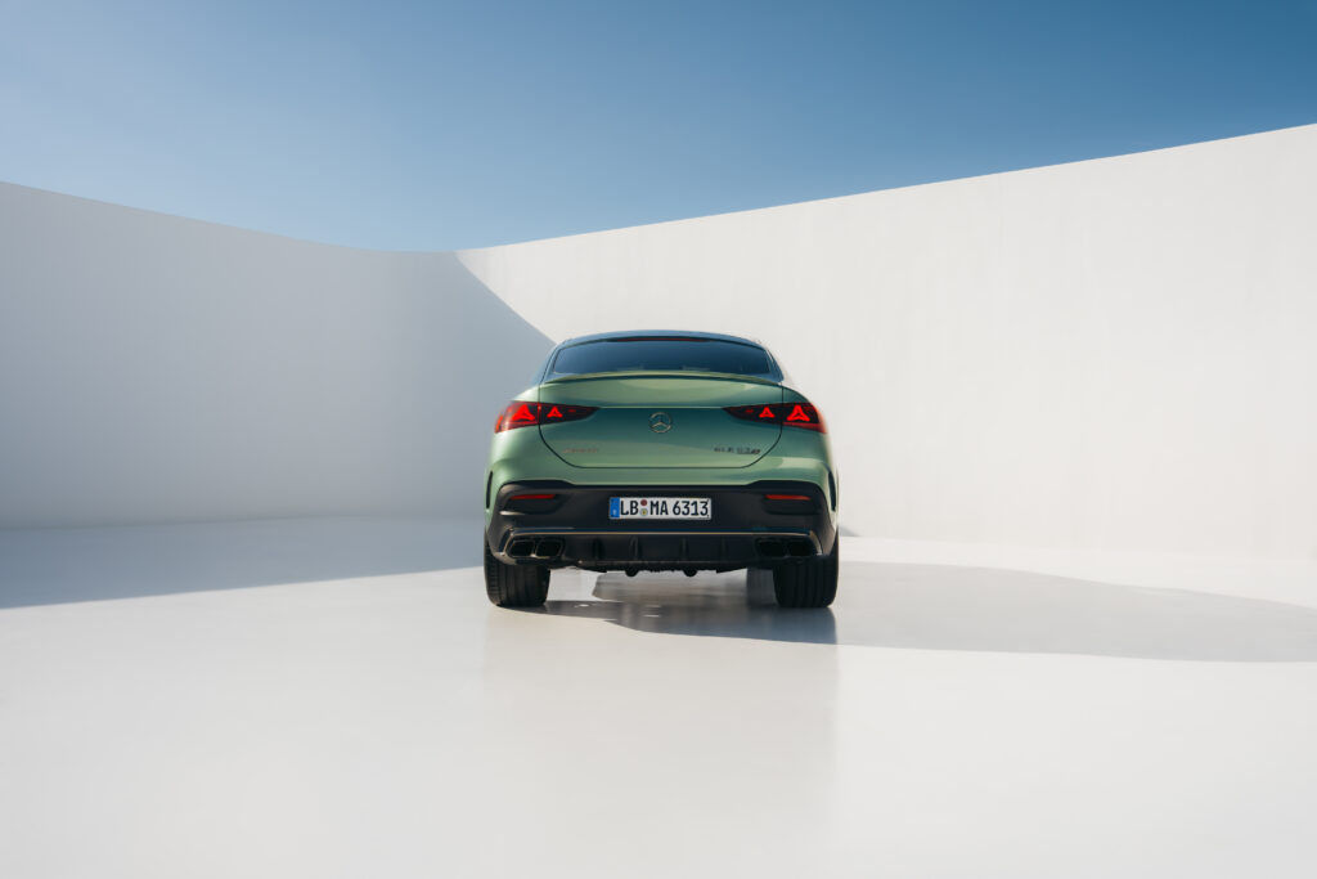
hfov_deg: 55.8
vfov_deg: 38.9
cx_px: 658
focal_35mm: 34
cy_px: 440
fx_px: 1244
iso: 125
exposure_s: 1/320
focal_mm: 34
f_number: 5.6
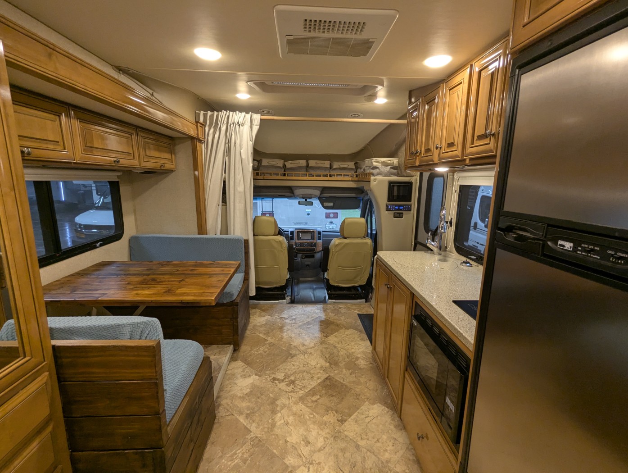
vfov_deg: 78.2
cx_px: 314
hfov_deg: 94.4
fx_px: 291
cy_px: 236
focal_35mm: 16
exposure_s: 1/28.3
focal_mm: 2.35
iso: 100
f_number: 2.2
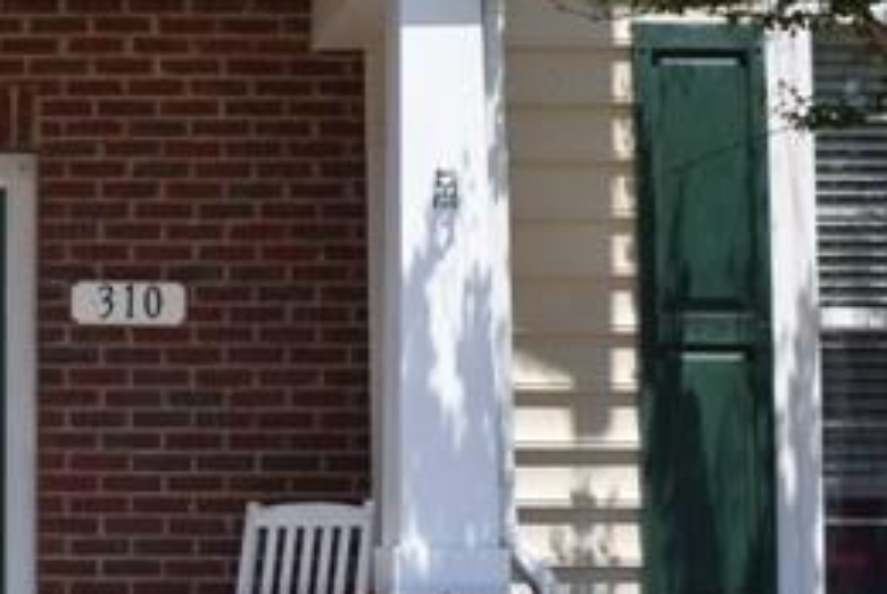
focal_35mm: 92
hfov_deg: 20.7
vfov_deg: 14.8
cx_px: -167
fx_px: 2275
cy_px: 415
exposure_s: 1/320
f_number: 9
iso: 200
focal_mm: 25
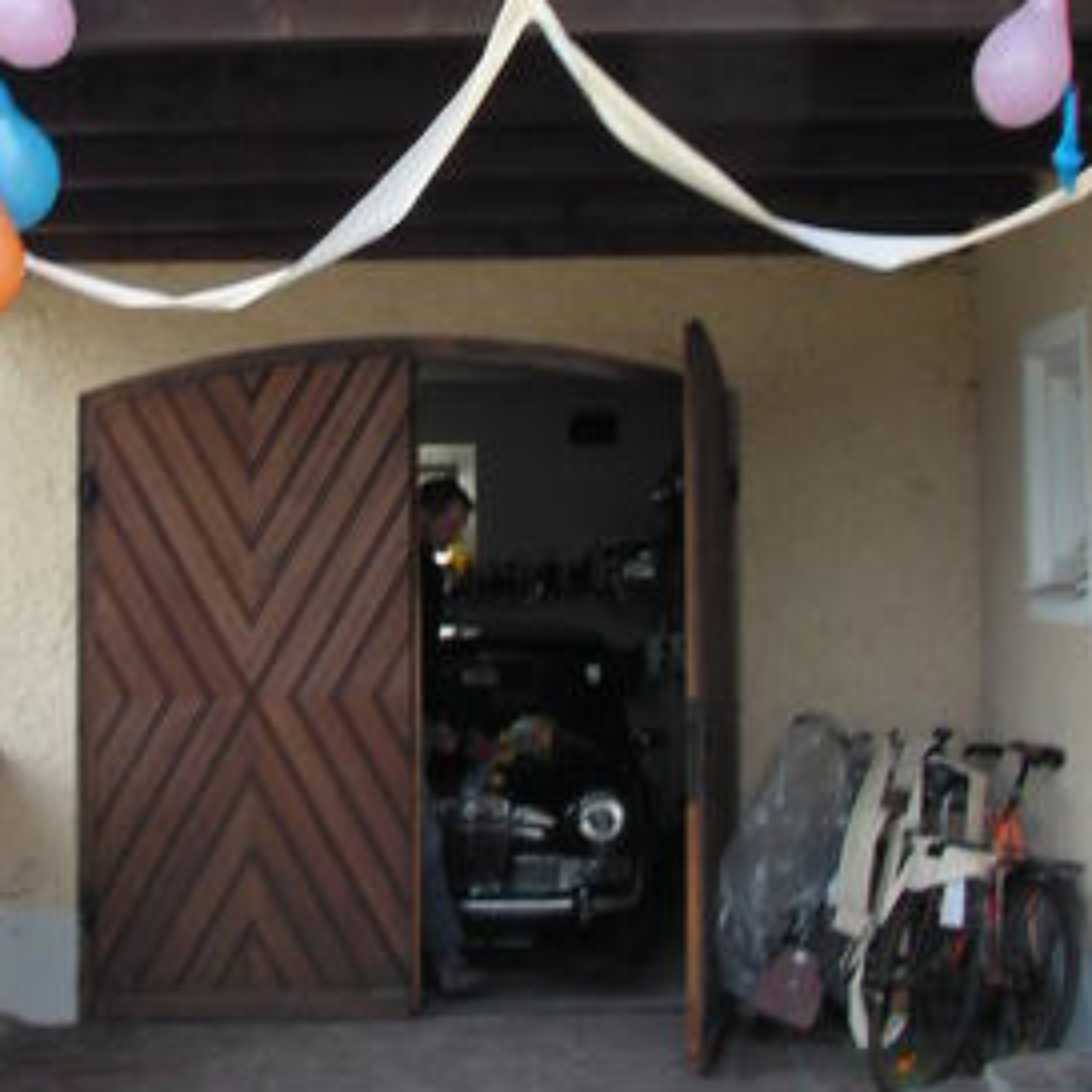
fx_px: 2498
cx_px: 312
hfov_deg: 24.5
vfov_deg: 24.1
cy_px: 168
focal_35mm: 70
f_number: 4.8
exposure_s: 1/60
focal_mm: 6
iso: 50
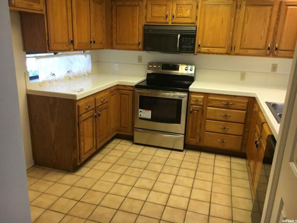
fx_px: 249
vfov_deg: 48.2
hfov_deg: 61.7
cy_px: 112
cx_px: 148
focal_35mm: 29
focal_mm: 4.15
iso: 50
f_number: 2.2
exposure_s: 1/30
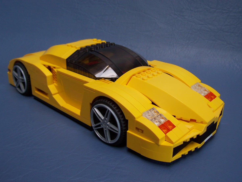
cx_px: 121
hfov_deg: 50.1
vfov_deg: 38.7
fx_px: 259
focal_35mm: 37
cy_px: 91
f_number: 2.8
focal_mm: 5.6
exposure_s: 1/45
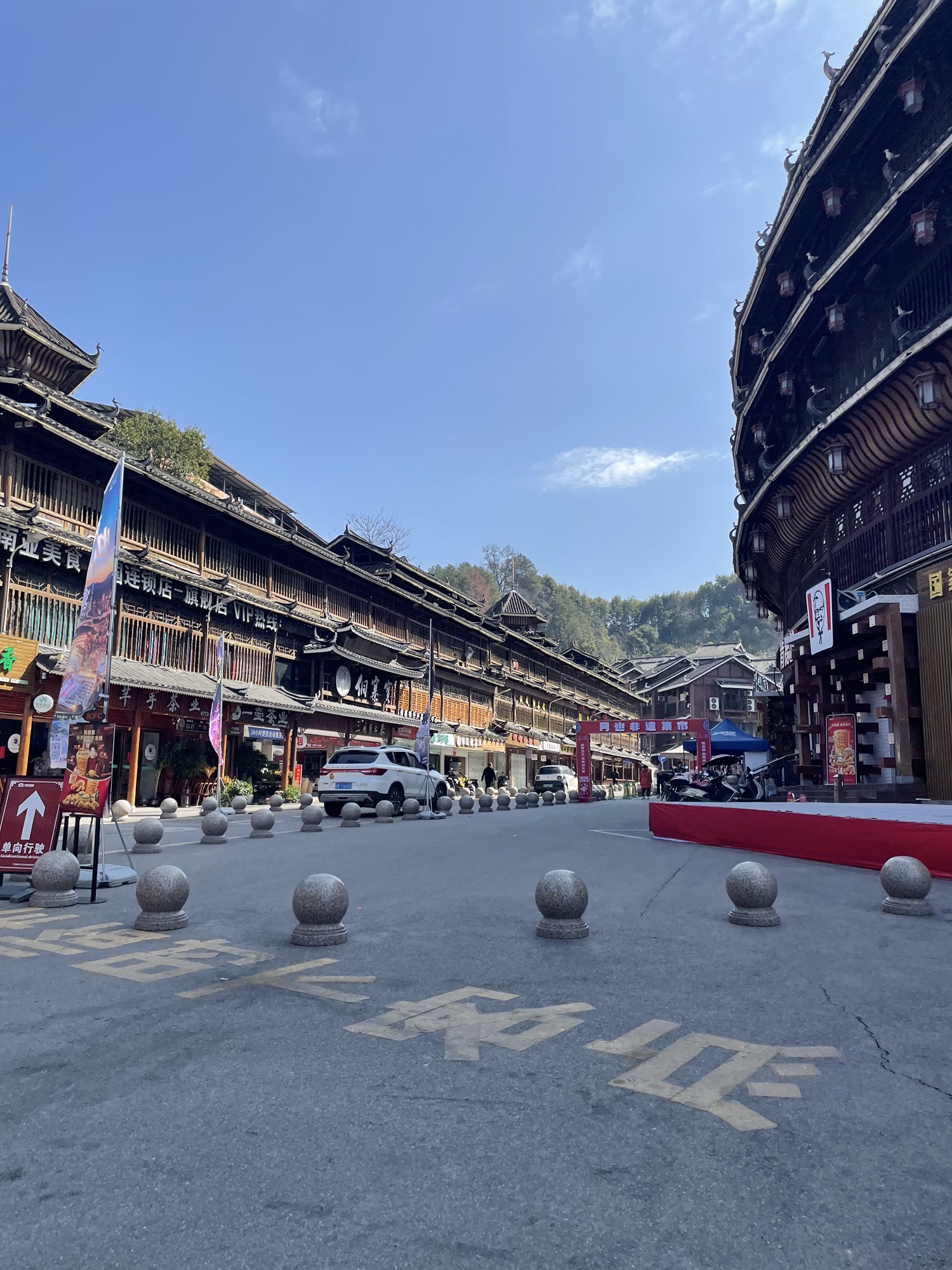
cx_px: 476
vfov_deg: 67.3
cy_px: 635
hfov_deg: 53.1
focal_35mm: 26
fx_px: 953
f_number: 1.6
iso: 32
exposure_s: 1/2959
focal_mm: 4.2
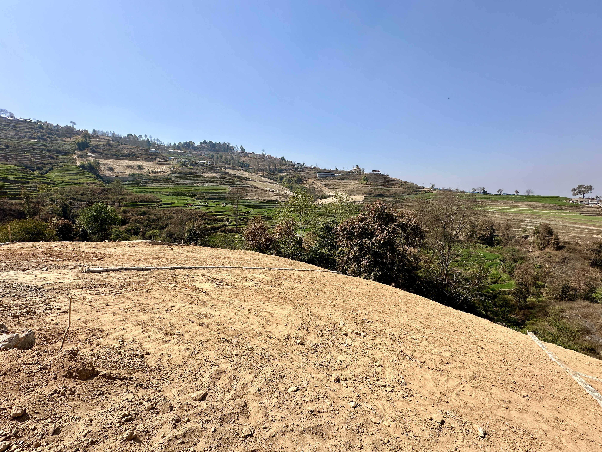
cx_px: 301
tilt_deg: -6.4
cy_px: 226
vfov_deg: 85.7
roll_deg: +0.2
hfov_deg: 102.1
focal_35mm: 14
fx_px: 243
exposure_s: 1/1855
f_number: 2.2
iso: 50
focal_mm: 2.22
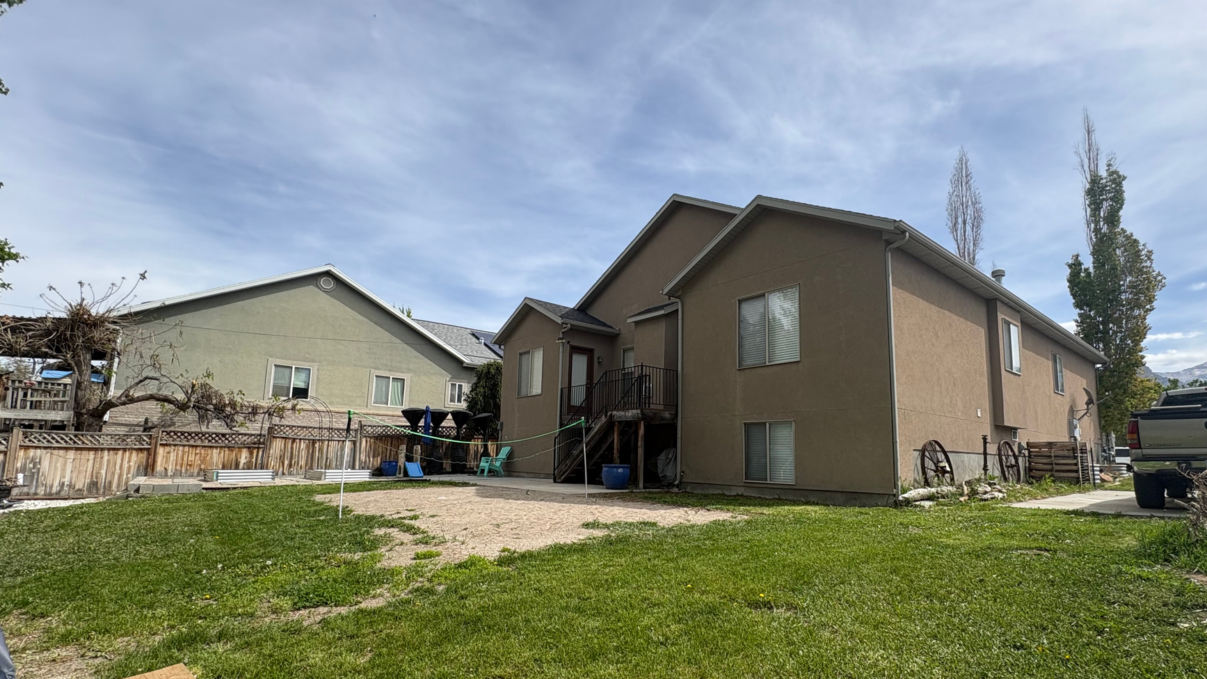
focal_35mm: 18
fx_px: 576
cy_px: 385
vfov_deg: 60.8
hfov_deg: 92.5
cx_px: 648
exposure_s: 1/1477
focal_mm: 2.22
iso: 40
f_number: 2.2
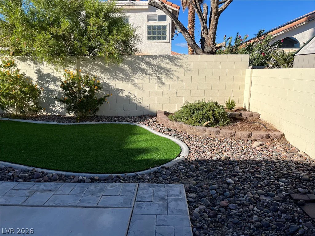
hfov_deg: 67.3
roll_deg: +0.2
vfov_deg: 53.1
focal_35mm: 26
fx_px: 237
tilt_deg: -10.2
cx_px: 158
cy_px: 118
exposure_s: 1/3623
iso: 50
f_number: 1.6
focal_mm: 5.1
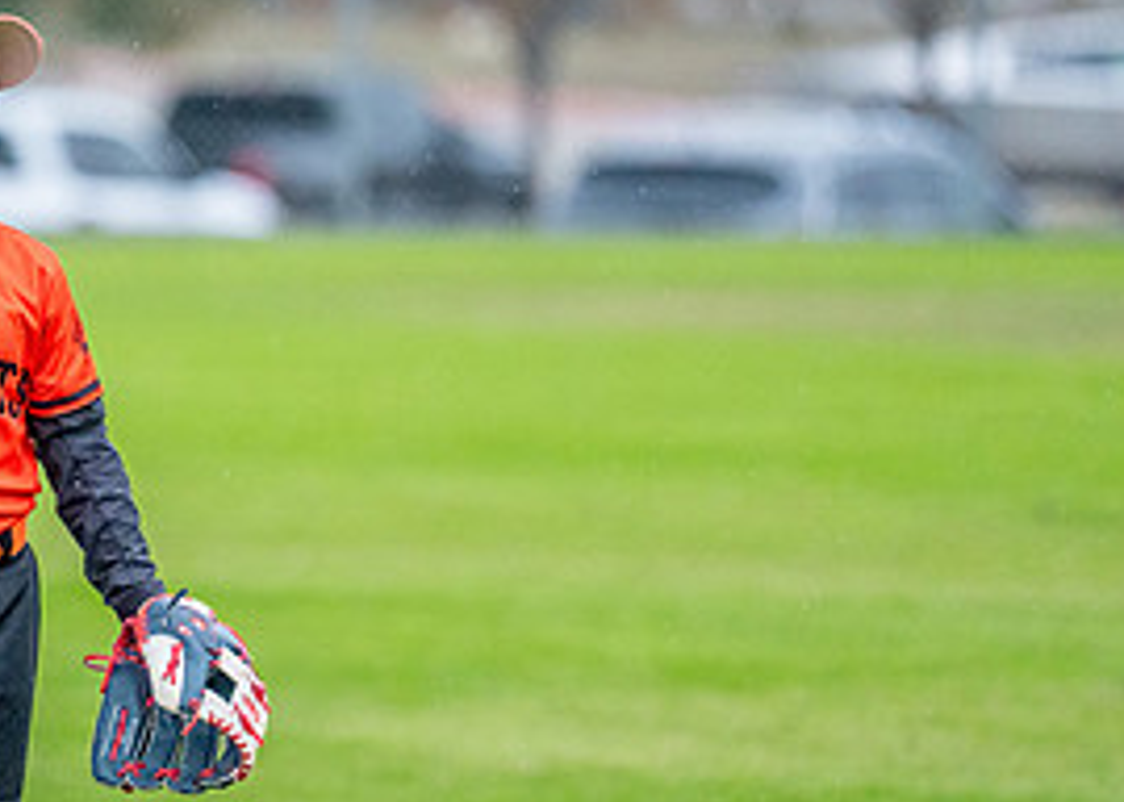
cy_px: 324
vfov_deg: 3.3
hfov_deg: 4.6
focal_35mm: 439
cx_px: -154
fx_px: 14010
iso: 2500
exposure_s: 1/1250
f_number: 2.8
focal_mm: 175
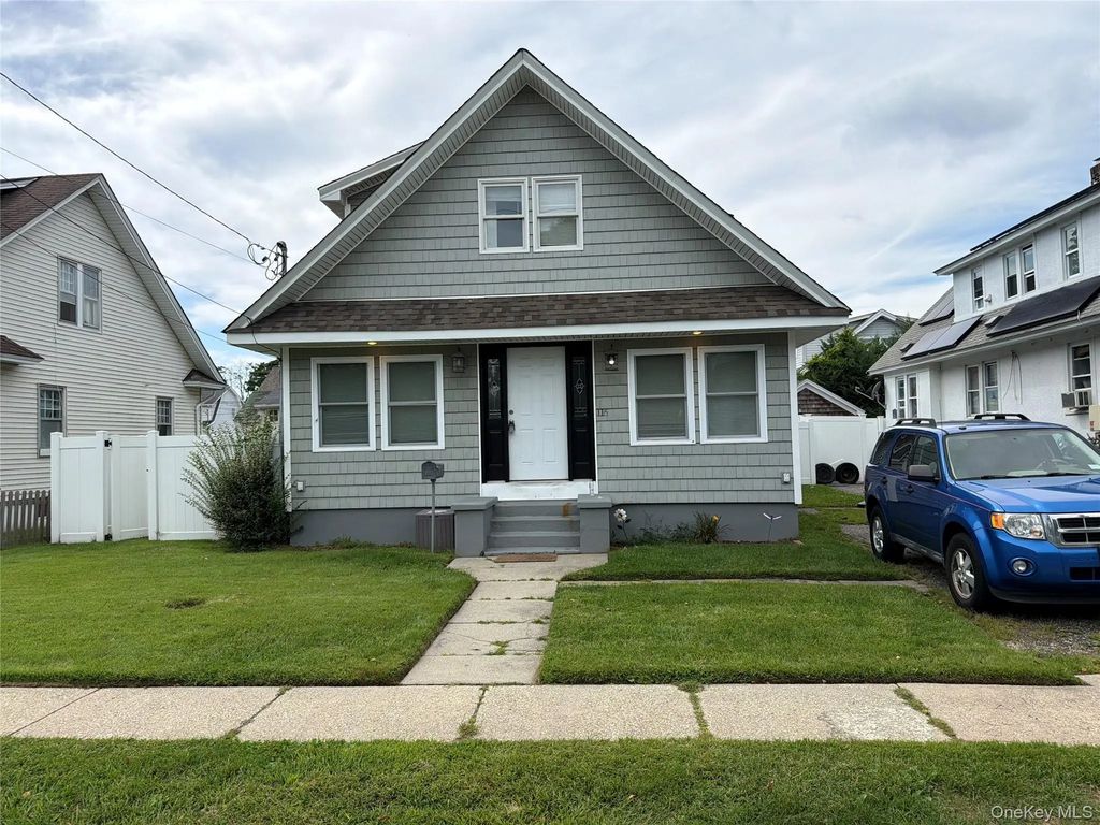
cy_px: 412
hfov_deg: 71.6
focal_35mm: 24
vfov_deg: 56.8
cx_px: 550
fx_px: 763
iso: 80
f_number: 1.78
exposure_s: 1/4975
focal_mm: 6.76
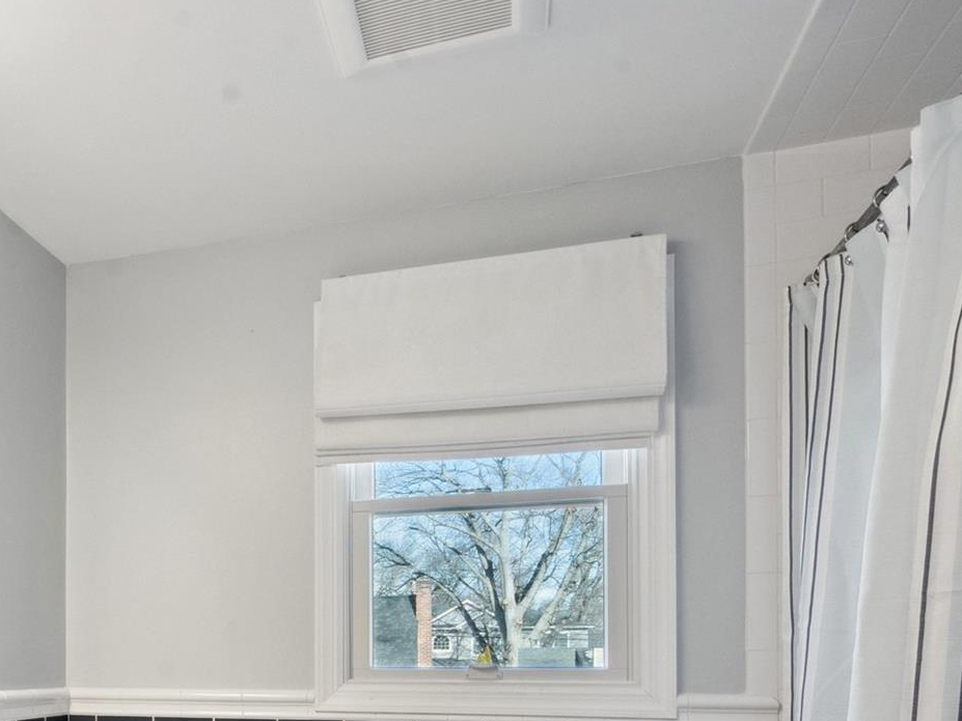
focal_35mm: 34
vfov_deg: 38.9
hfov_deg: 48.5
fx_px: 945
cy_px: 646
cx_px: 105
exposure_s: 1/80
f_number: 10
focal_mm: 16
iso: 1600
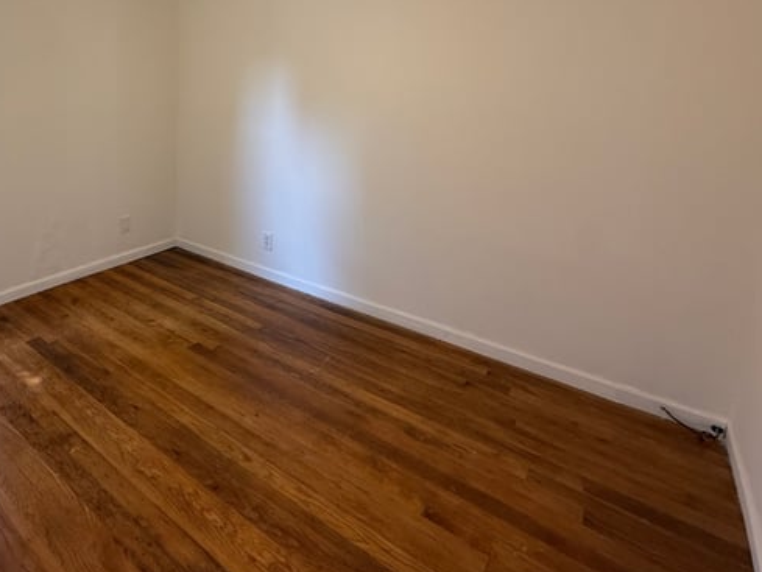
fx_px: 484
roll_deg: -0.5
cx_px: 204
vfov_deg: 57.9
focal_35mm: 22
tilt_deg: -6.7
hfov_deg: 71.9
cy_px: 142
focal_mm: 2.22
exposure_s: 1/120
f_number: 2.2
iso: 320
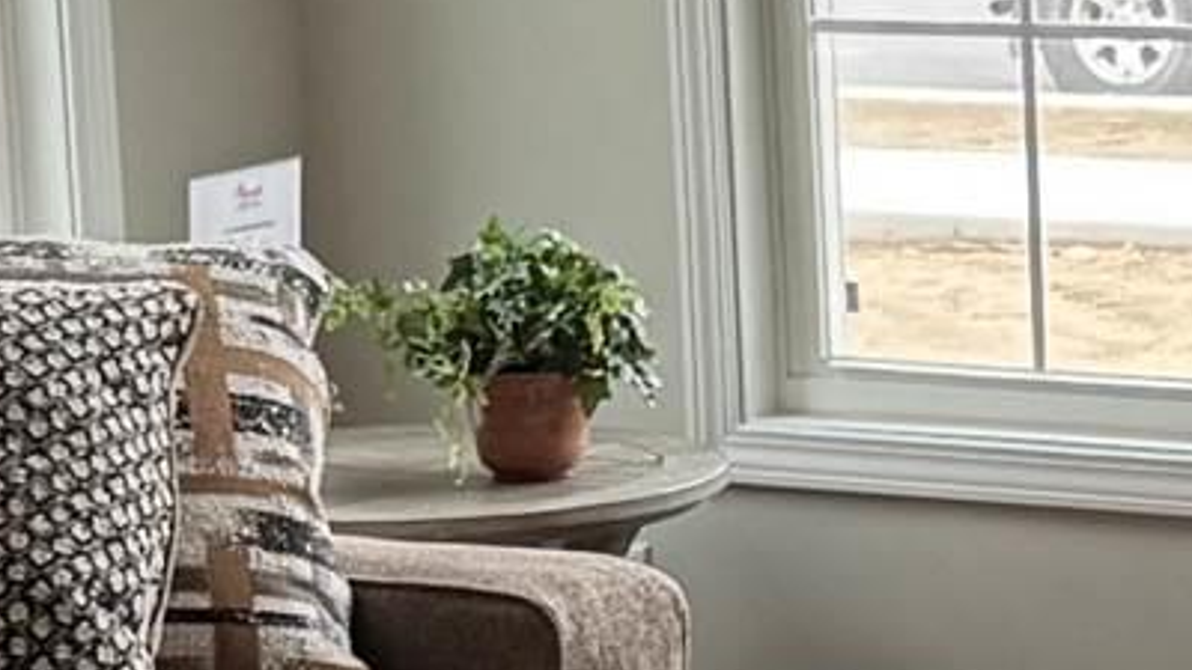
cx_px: 1097
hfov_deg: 10.7
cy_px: 789
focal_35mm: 201
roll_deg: +1.9
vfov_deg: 6.0
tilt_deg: -11.7
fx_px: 6353
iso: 200
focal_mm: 6.76
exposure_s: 1/84
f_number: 1.78
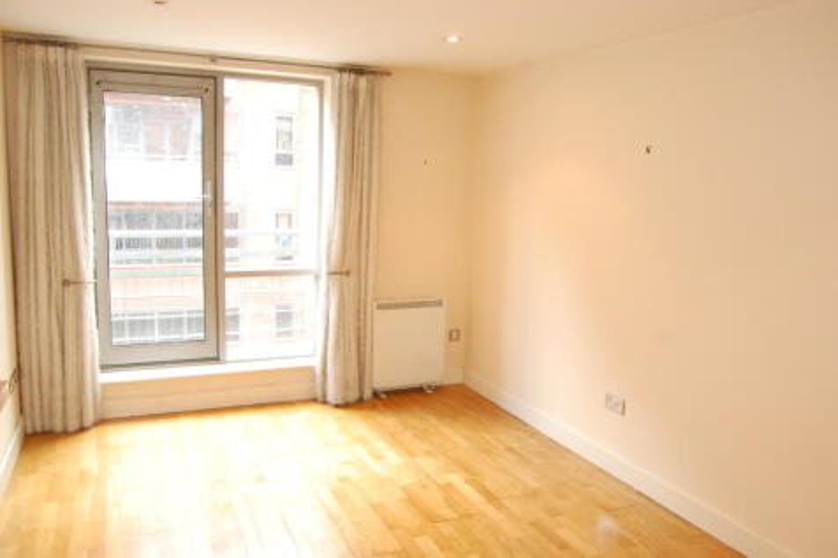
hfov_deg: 67.4
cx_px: 419
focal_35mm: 27
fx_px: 628
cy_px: 279
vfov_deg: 47.9
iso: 400
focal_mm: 18
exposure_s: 1/13
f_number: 5
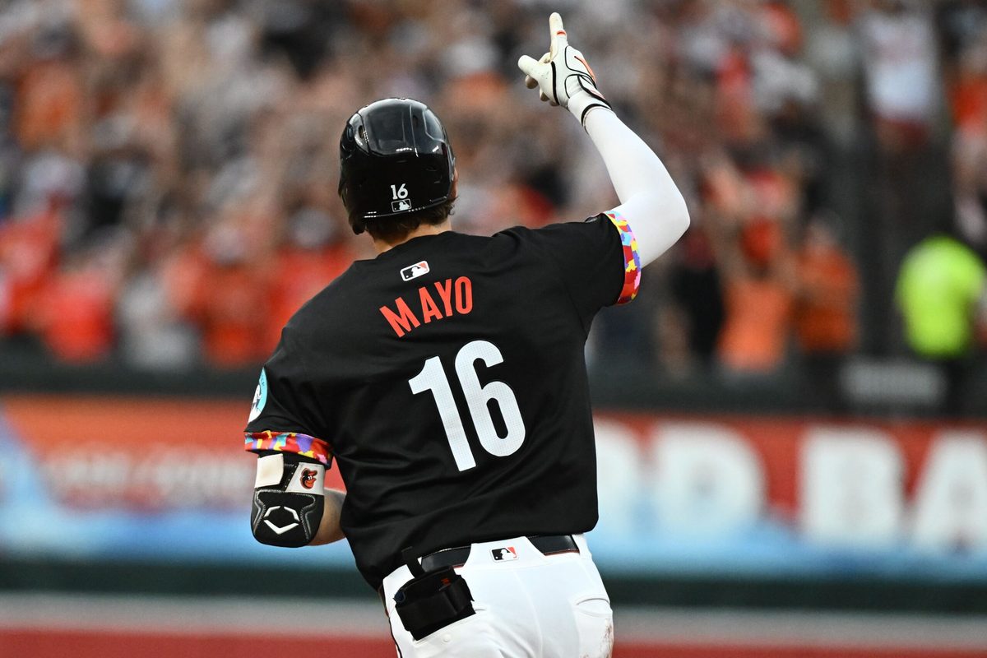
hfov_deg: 5.2
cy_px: 329
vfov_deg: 3.4
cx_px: 494
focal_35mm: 400
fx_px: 10966
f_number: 4
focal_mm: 400
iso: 5000
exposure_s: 1/3200
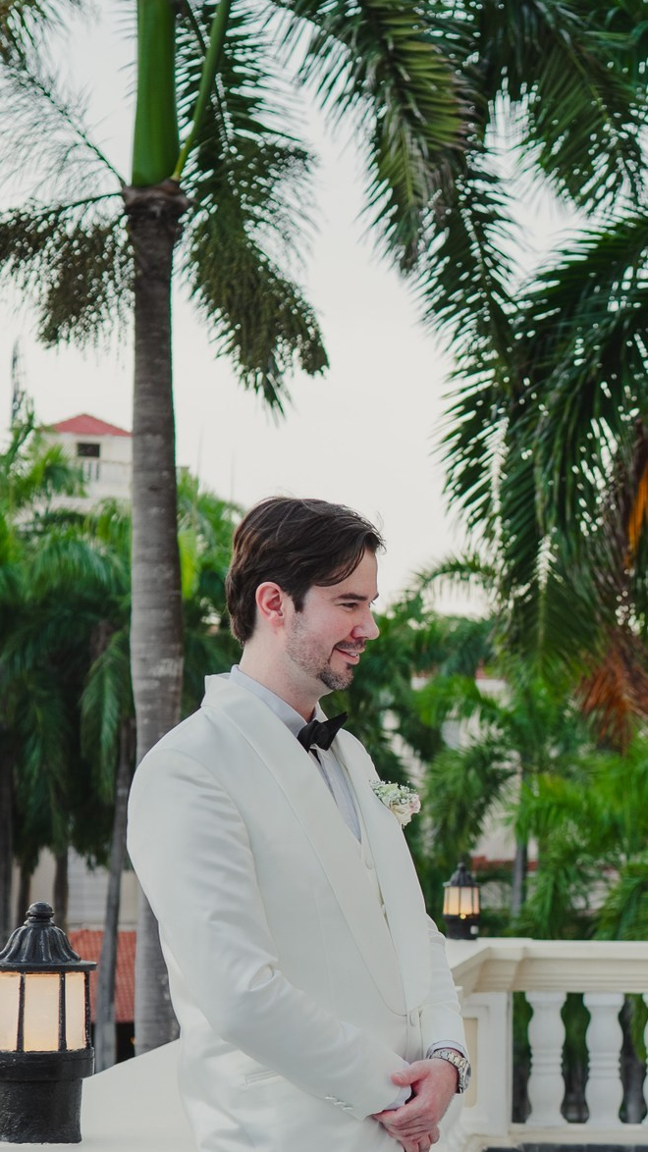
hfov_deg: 14.7
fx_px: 2445
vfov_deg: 26.3
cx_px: 714
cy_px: 834
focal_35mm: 80
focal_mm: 35
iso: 160
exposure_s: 1/160
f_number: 3.2
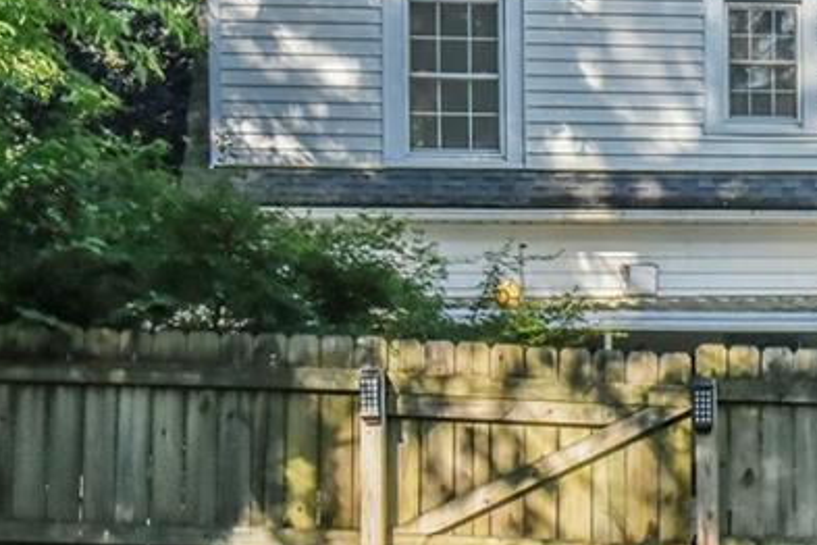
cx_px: 832
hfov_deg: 19.9
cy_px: 346
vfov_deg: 13.8
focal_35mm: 99
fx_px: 2247
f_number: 16
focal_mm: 38
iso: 4000
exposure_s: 1/250
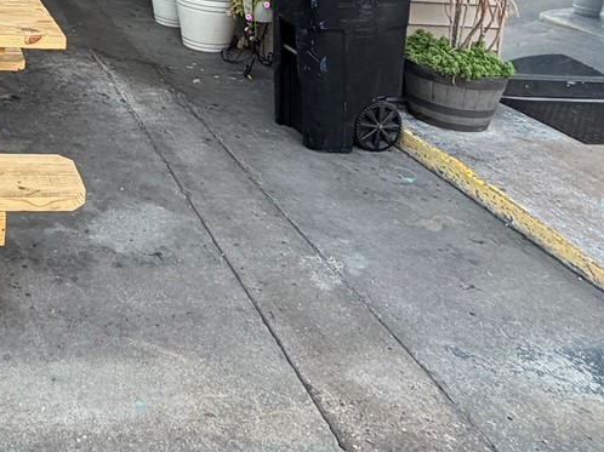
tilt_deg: -5.6
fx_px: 785
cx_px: 49
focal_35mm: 45
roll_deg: -5.9
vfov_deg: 27.6
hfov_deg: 38.8
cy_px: -110
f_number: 2.2
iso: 100
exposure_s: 1/121
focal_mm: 2.22
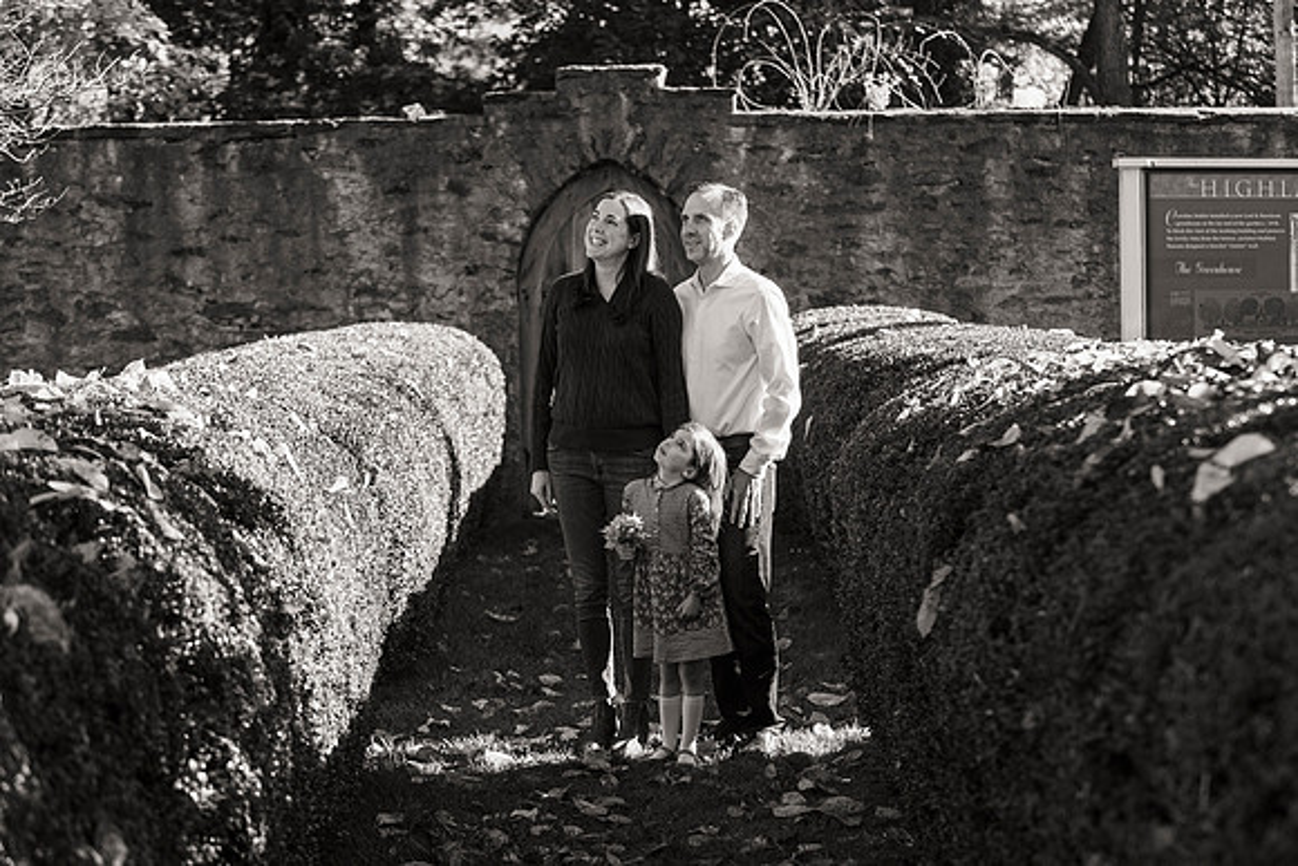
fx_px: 2637
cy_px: 428
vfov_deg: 18.6
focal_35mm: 73
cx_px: 669
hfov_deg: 27.6
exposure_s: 1/1600
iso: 500
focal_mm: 70
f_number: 4
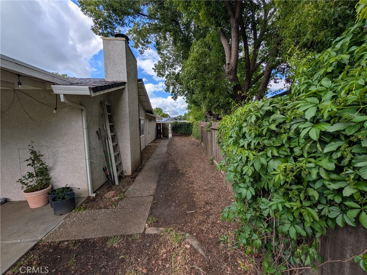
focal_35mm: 12
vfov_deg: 94.5
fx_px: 127
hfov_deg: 110.5
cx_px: 184
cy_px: 138
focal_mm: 2.02
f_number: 1.7
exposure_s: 1/2924
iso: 57
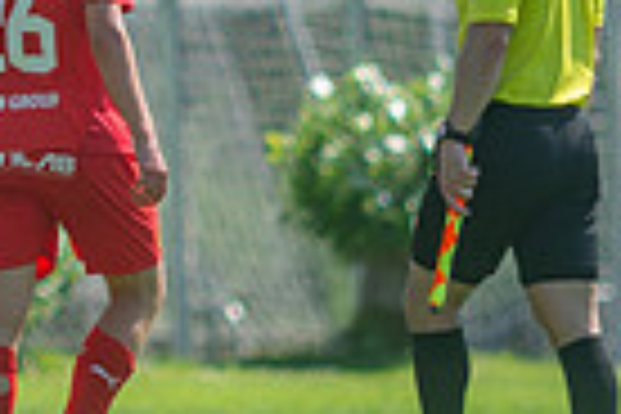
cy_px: 108
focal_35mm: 1859
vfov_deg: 0.7
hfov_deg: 1.1
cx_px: -666
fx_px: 32065
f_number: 4
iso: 400
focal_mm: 420
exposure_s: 1/2000
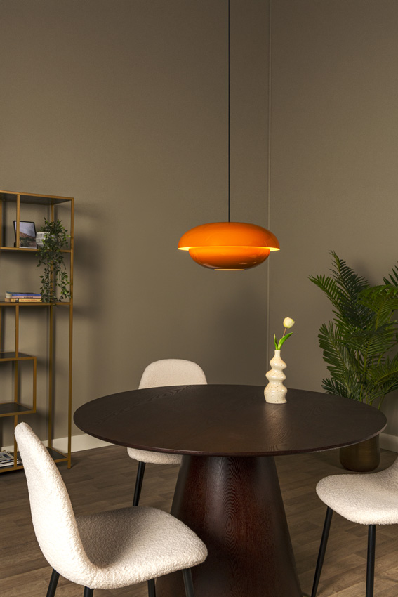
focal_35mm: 36
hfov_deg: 36.9
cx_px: 199
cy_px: 298
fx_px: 597
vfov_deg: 53.1
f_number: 18
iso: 400
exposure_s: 1/13
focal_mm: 36
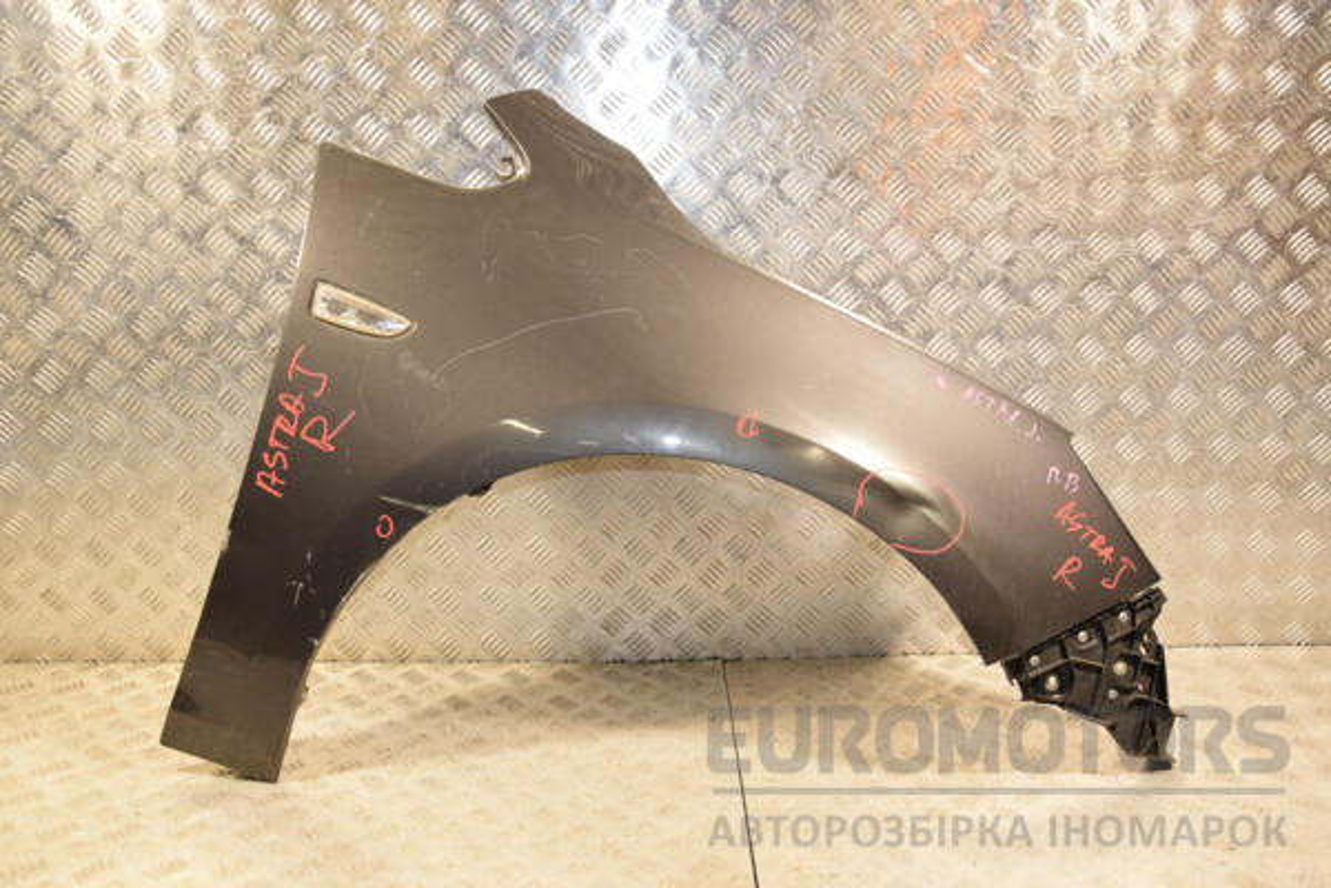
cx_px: 666
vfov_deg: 40.0
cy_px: 444
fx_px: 1220
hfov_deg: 57.2
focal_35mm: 33
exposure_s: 1/200
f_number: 5.6
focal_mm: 22
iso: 800
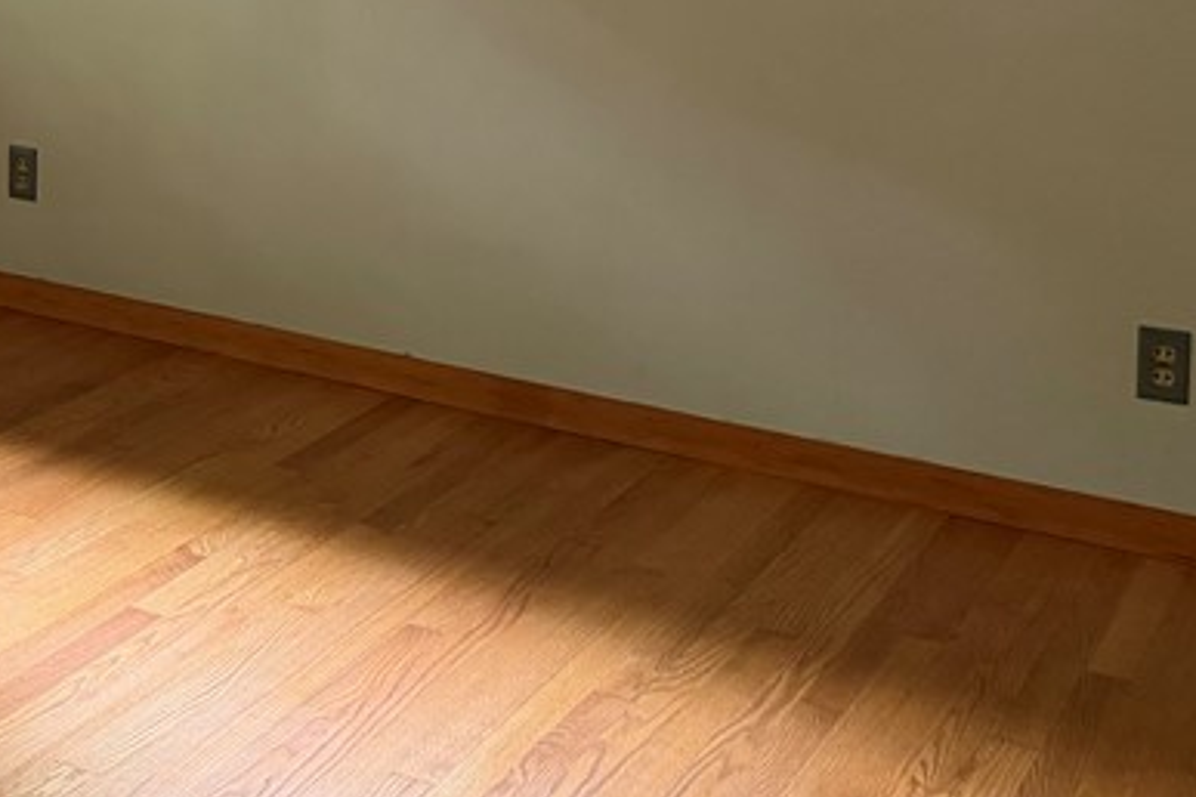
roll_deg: -0.6
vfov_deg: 19.7
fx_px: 2192
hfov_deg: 27.7
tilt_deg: -4.7
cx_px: -139
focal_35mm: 66
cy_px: -90
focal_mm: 6.76
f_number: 1.78
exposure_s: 1/60
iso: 400
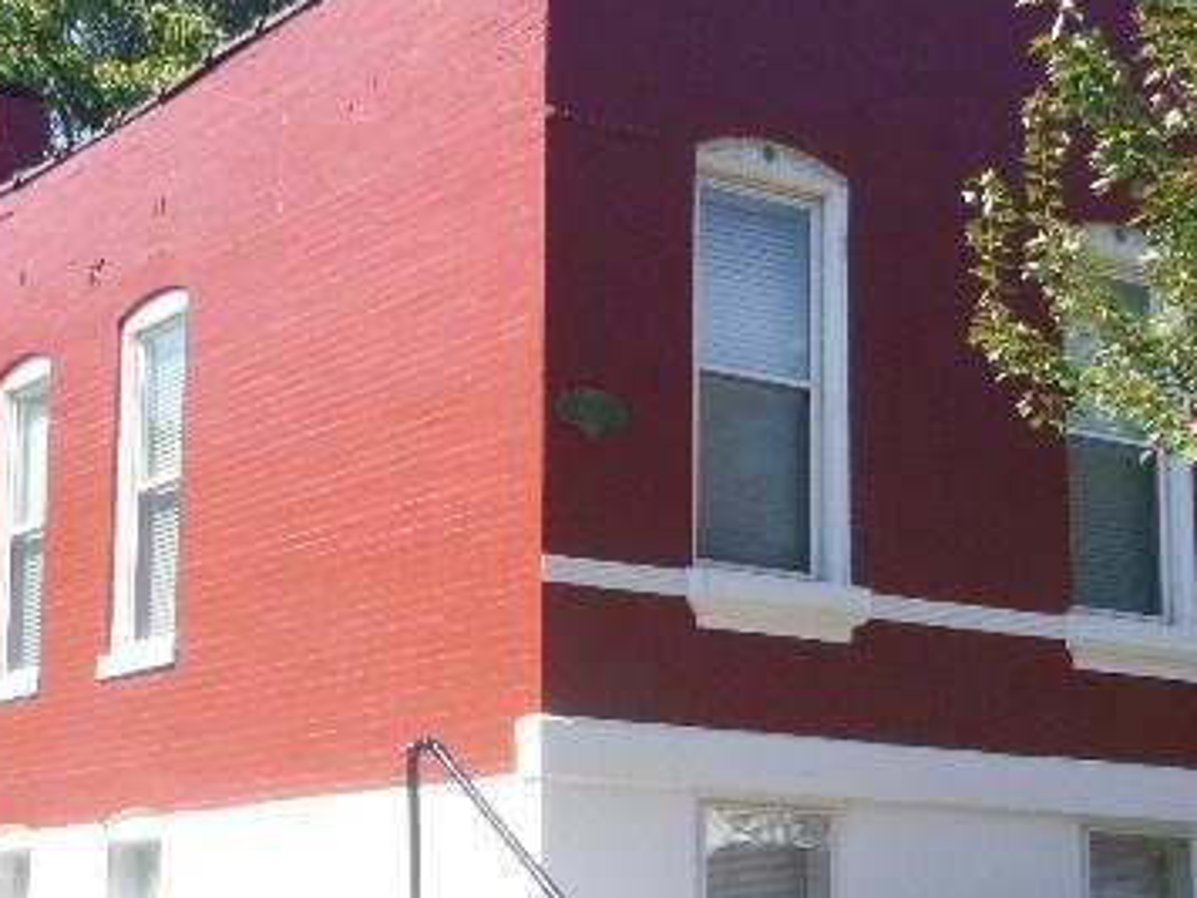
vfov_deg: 20.4
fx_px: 2490
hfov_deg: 26.9
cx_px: 390
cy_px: 528
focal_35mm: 72
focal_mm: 4.5
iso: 100
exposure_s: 1/250
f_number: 3.9
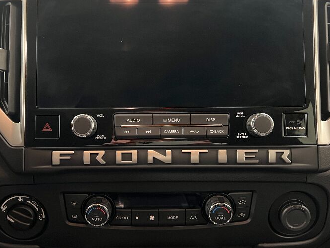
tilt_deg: -16.1
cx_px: 155
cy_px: 118
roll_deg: +0.4
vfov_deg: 35.9
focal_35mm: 40
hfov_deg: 46.8
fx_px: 381
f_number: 1.5
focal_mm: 5.7
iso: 640
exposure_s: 1/30
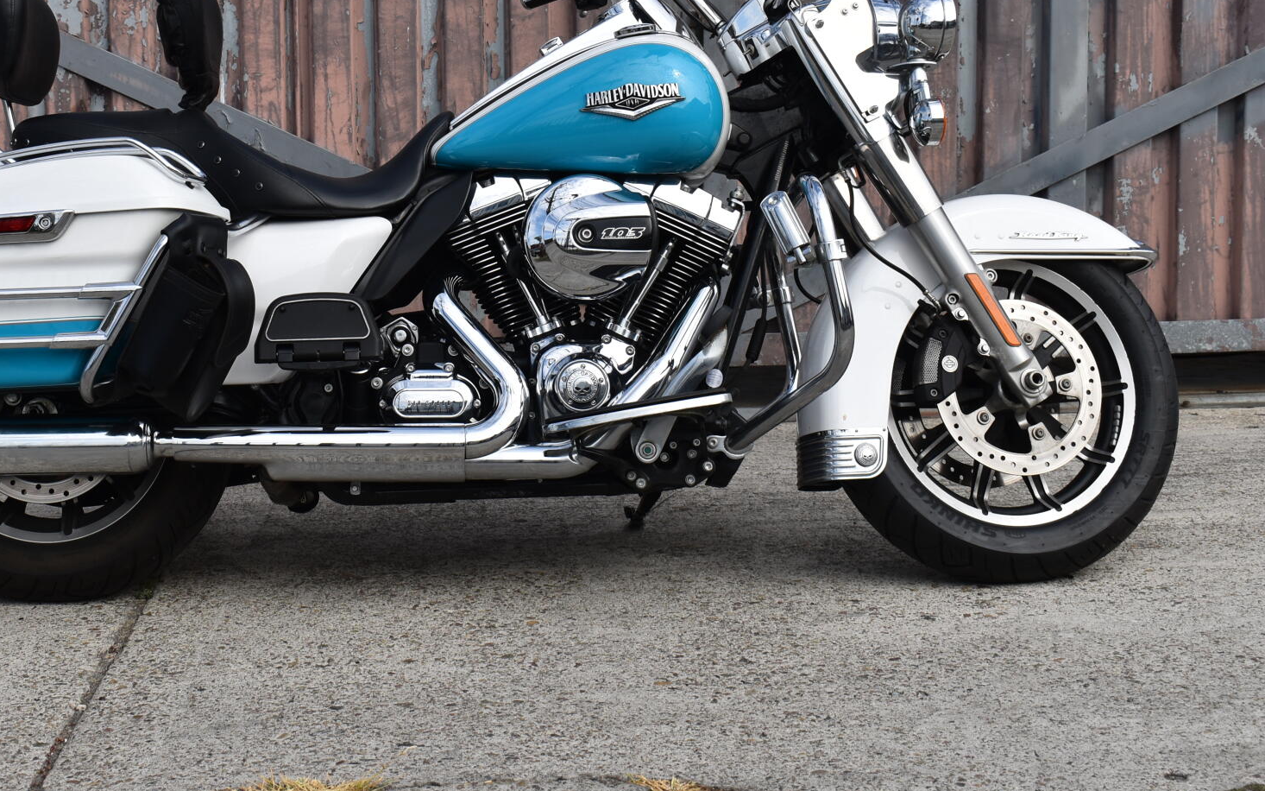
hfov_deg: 31.4
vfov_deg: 20.0
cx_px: 431
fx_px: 2230
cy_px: 253
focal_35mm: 65
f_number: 9
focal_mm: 31
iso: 100
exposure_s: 1/320
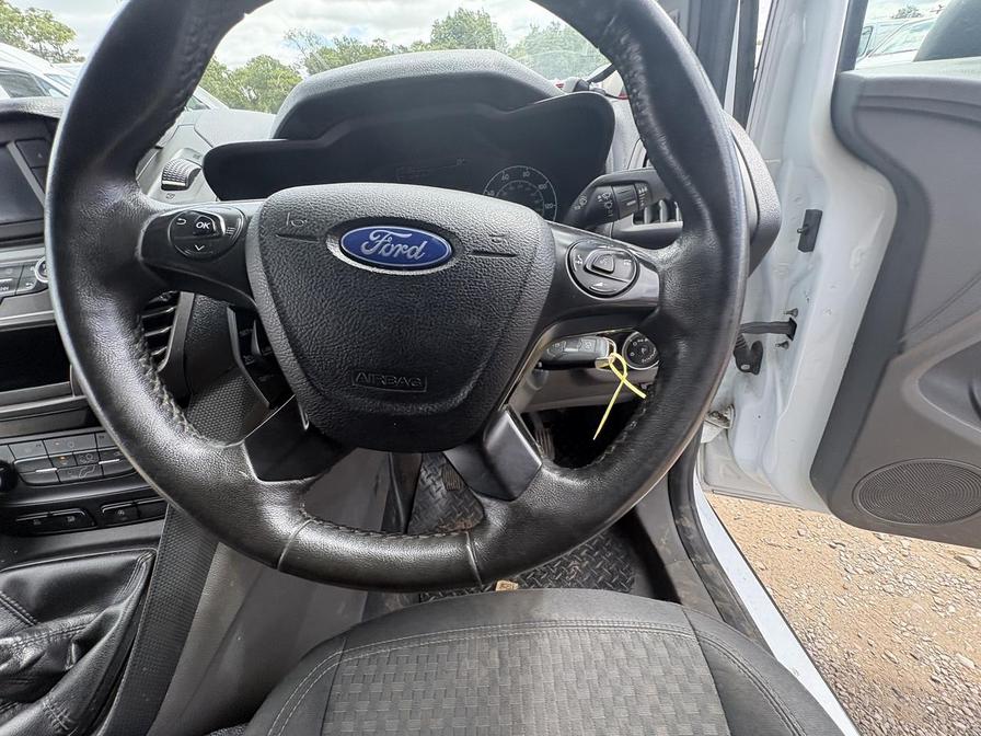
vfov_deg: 85.7
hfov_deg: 102.1
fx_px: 397
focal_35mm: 14
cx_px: 490
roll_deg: -1.8
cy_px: 368
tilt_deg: -31.1
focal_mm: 2.22
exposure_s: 1/139
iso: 80
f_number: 2.2
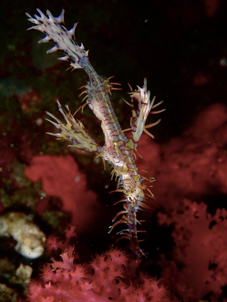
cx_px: 114
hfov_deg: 14.8
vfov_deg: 19.6
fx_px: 874
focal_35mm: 100
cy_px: 151
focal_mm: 18
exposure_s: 1/200
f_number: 6.3
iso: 200
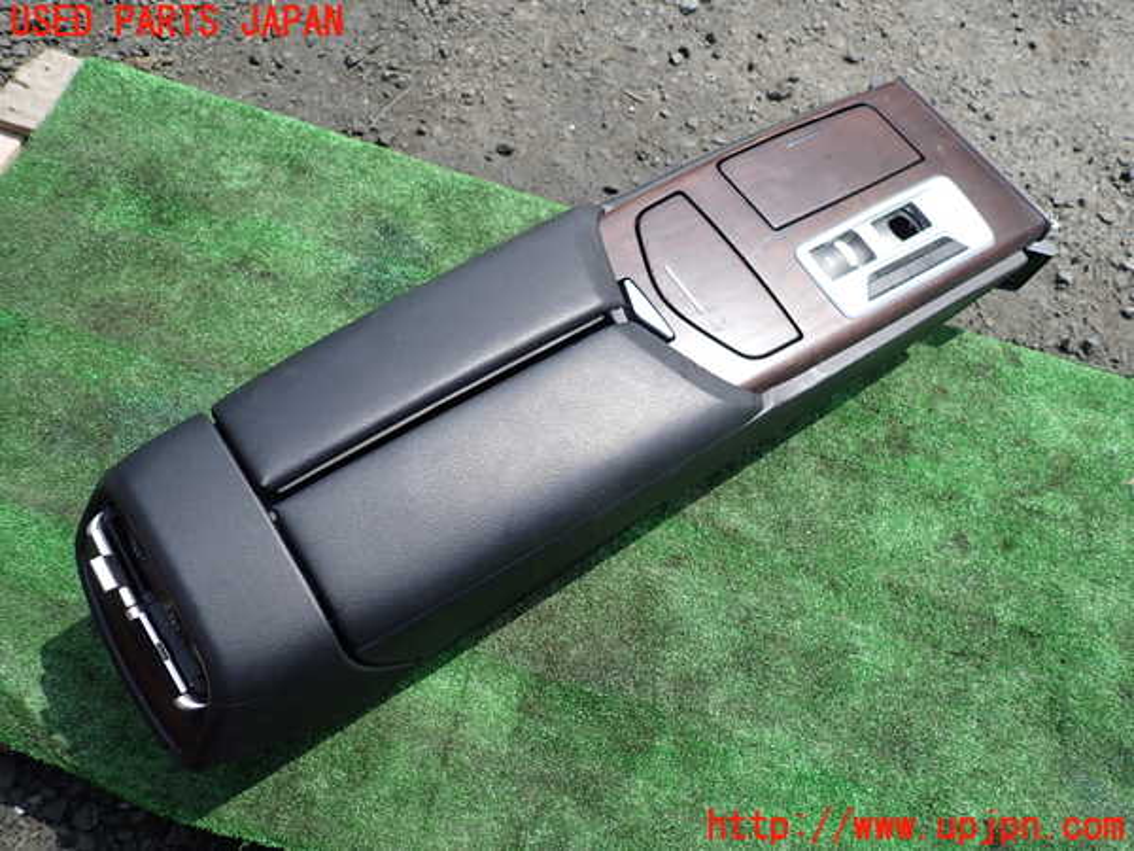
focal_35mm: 25
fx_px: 819
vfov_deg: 54.9
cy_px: 426
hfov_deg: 69.4
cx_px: 567
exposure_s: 1/800
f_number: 2.8
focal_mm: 4.5
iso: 100
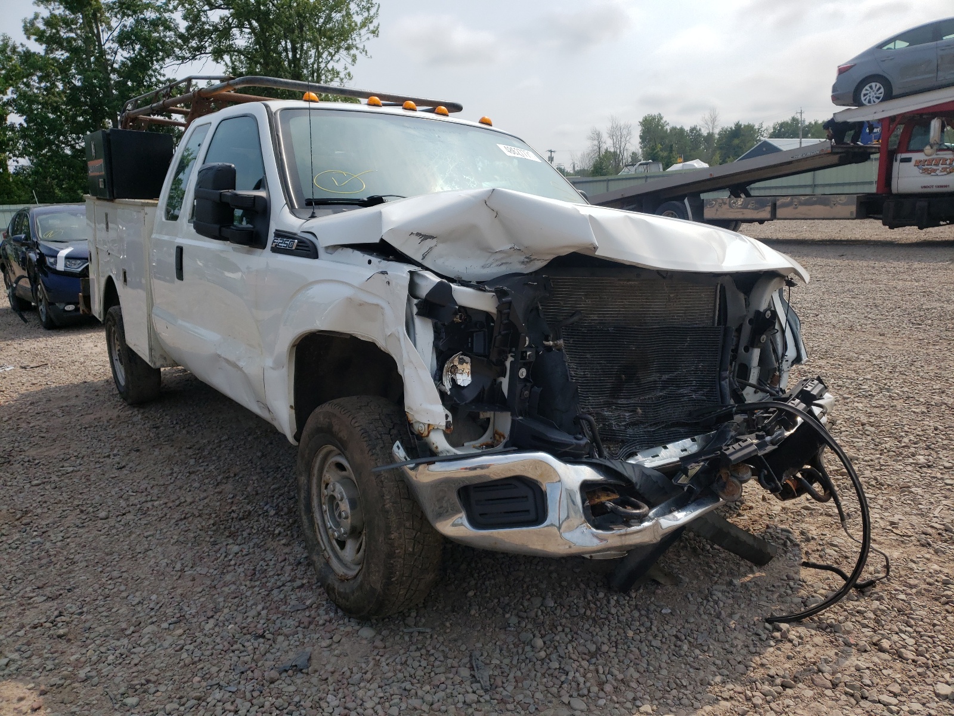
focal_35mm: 26
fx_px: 717
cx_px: 477
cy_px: 358
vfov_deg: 53.1
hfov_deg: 67.3
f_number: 1.5
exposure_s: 1/5000
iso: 50
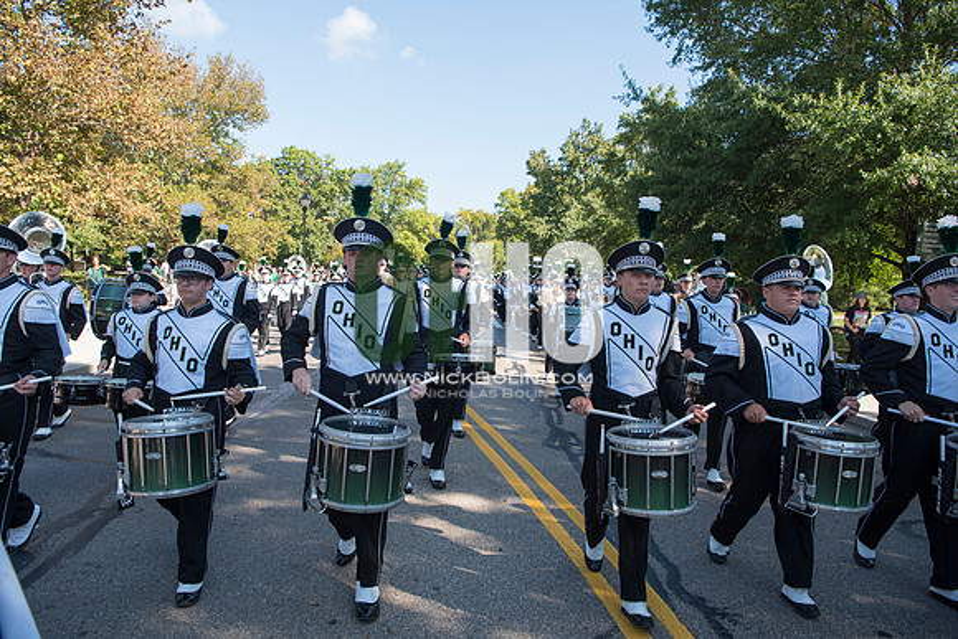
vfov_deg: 53.2
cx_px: 479
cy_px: 320
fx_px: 639
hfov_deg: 73.7
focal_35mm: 24
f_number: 5.6
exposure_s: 1/500
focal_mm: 24
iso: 200
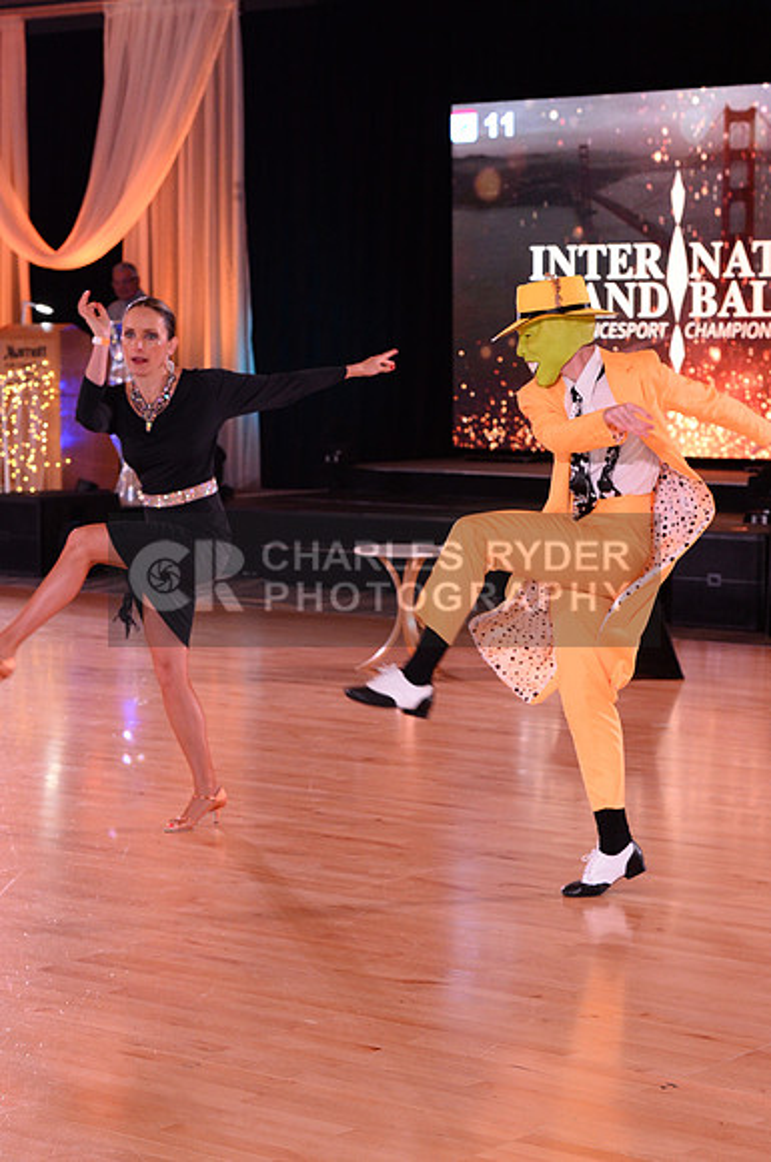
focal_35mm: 90
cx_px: 386
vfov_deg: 22.7
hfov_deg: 15.1
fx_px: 2900
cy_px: 581
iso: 4000
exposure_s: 1/250
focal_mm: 90
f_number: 6.3
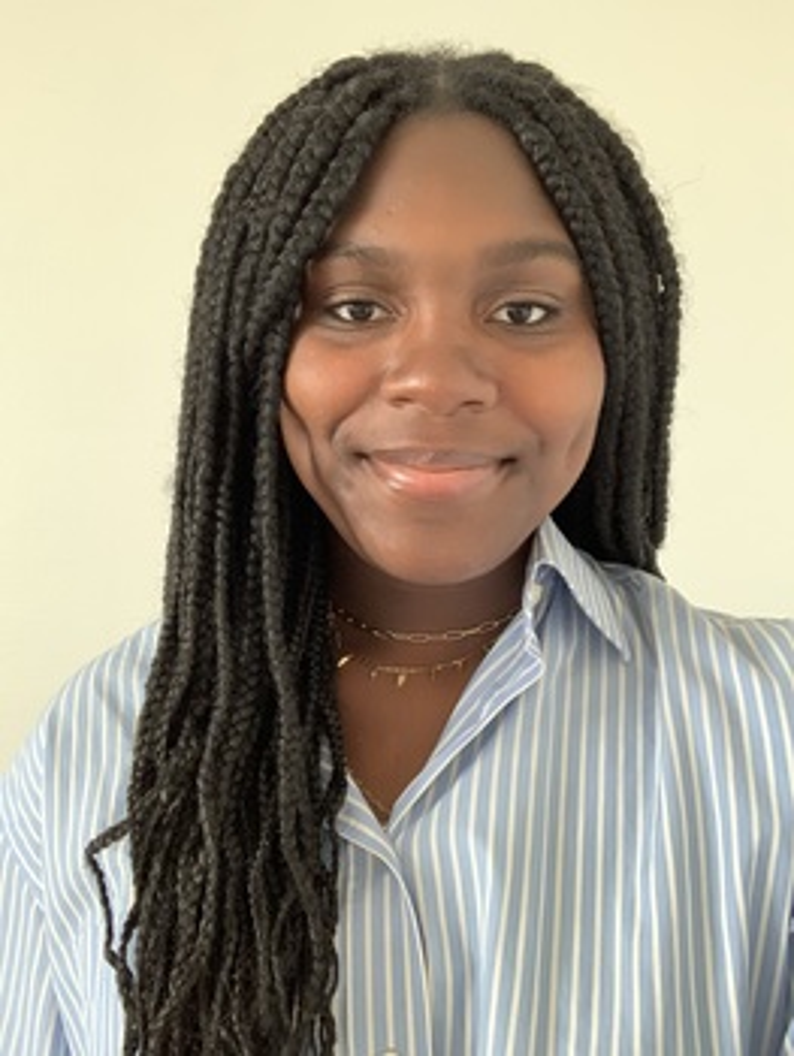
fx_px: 977
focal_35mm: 32
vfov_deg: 56.8
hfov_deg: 44.2
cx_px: 397
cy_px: 528
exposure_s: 1/31
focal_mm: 2.87
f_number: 2.2
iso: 320
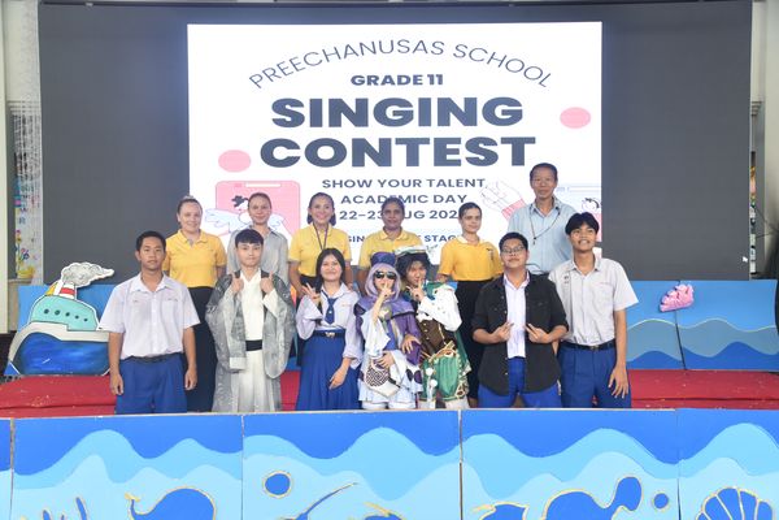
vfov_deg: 35.1
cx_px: 390
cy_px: 260
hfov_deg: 50.7
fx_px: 822
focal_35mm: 38
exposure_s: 1/80
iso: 1250
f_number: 4
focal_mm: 38
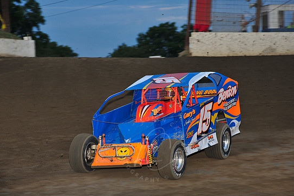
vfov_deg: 10.3
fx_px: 1086
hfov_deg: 15.4
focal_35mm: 133
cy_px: 99
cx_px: 153
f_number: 6.3
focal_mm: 125
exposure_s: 1/320
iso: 640
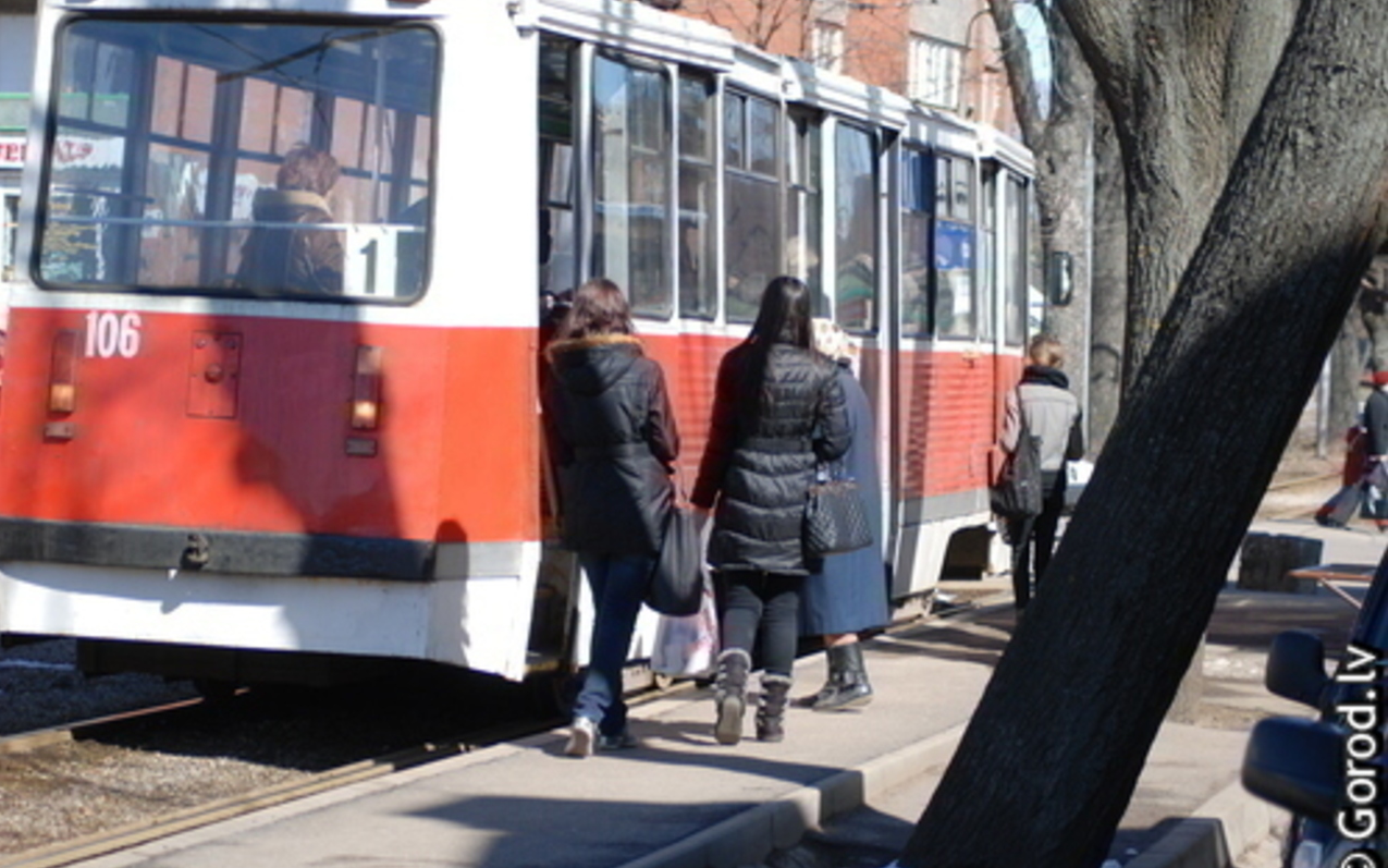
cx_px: 692
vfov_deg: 10.7
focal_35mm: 123
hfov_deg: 17.0
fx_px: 4653
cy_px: 445
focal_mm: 80
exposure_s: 1/1500
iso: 320
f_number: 4.8
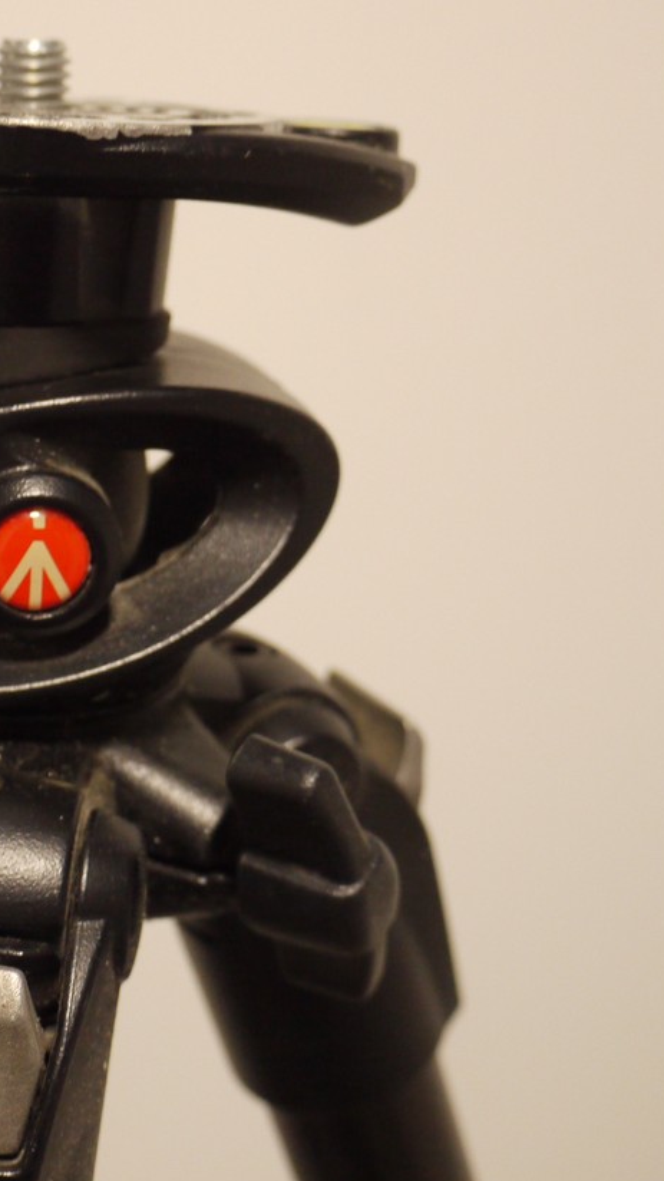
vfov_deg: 38.5
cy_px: 577
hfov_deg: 21.6
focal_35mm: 54
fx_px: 1690
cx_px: 30
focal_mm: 17
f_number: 3.8
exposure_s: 1/50
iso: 800
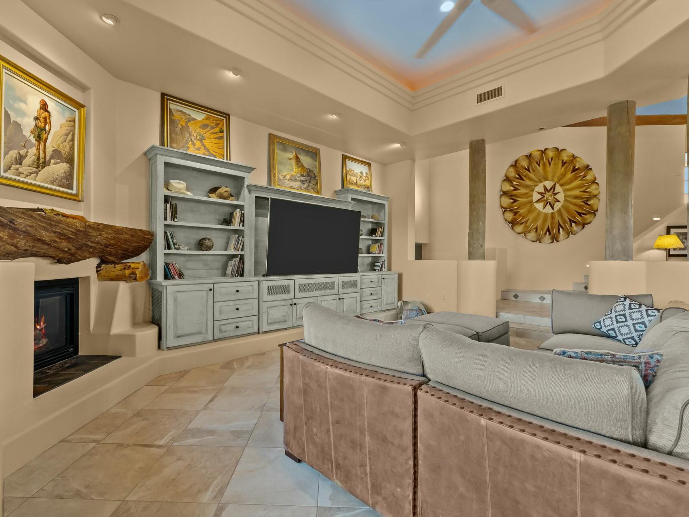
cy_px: 266
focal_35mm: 16
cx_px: 318
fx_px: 318
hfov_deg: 94.3
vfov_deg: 78.1
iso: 400
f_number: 8
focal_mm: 14
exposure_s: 1/2
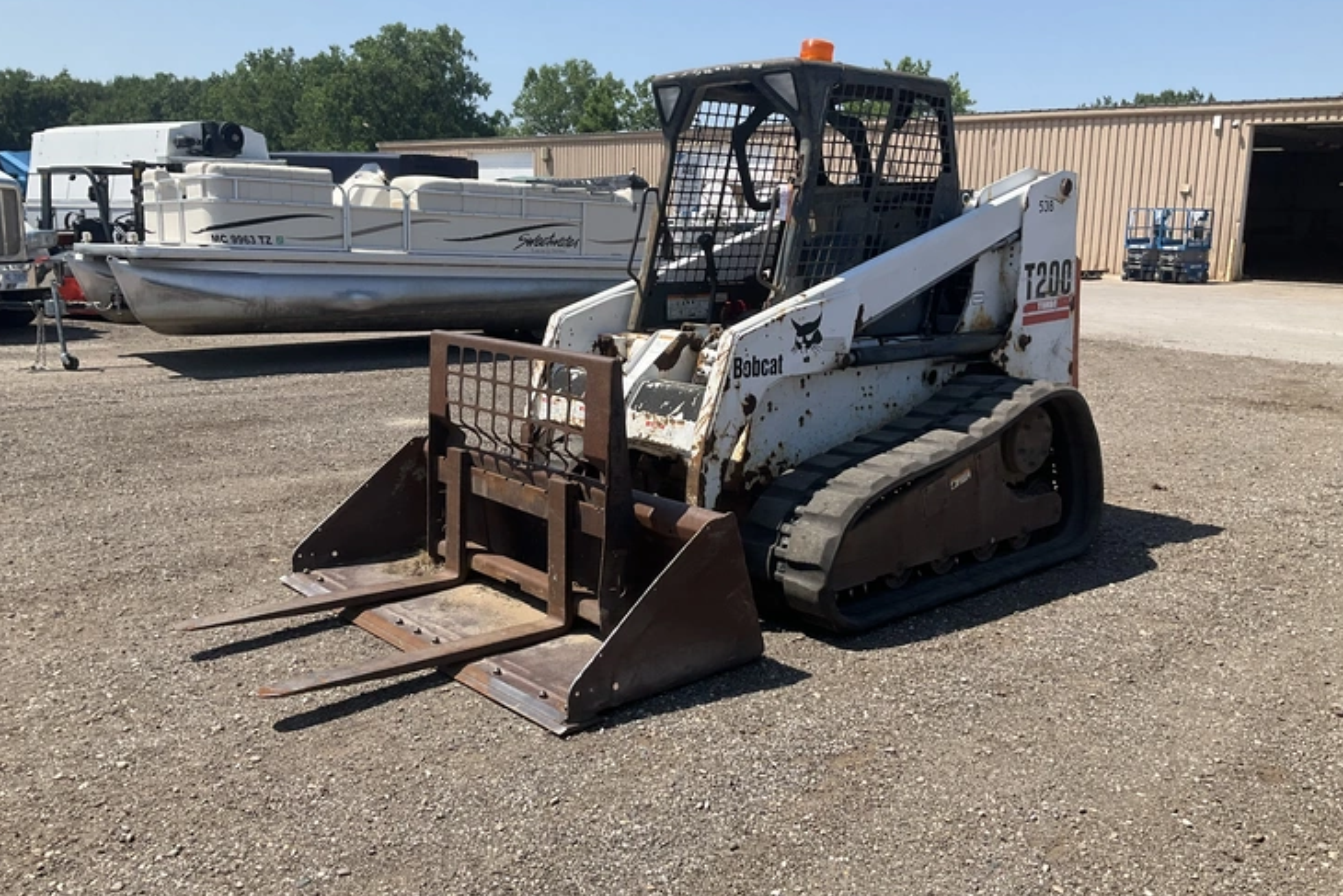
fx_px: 1157
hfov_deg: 60.3
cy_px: 439
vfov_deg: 42.3
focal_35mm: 31
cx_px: 670
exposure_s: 1/1577
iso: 25
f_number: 1.8
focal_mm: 3
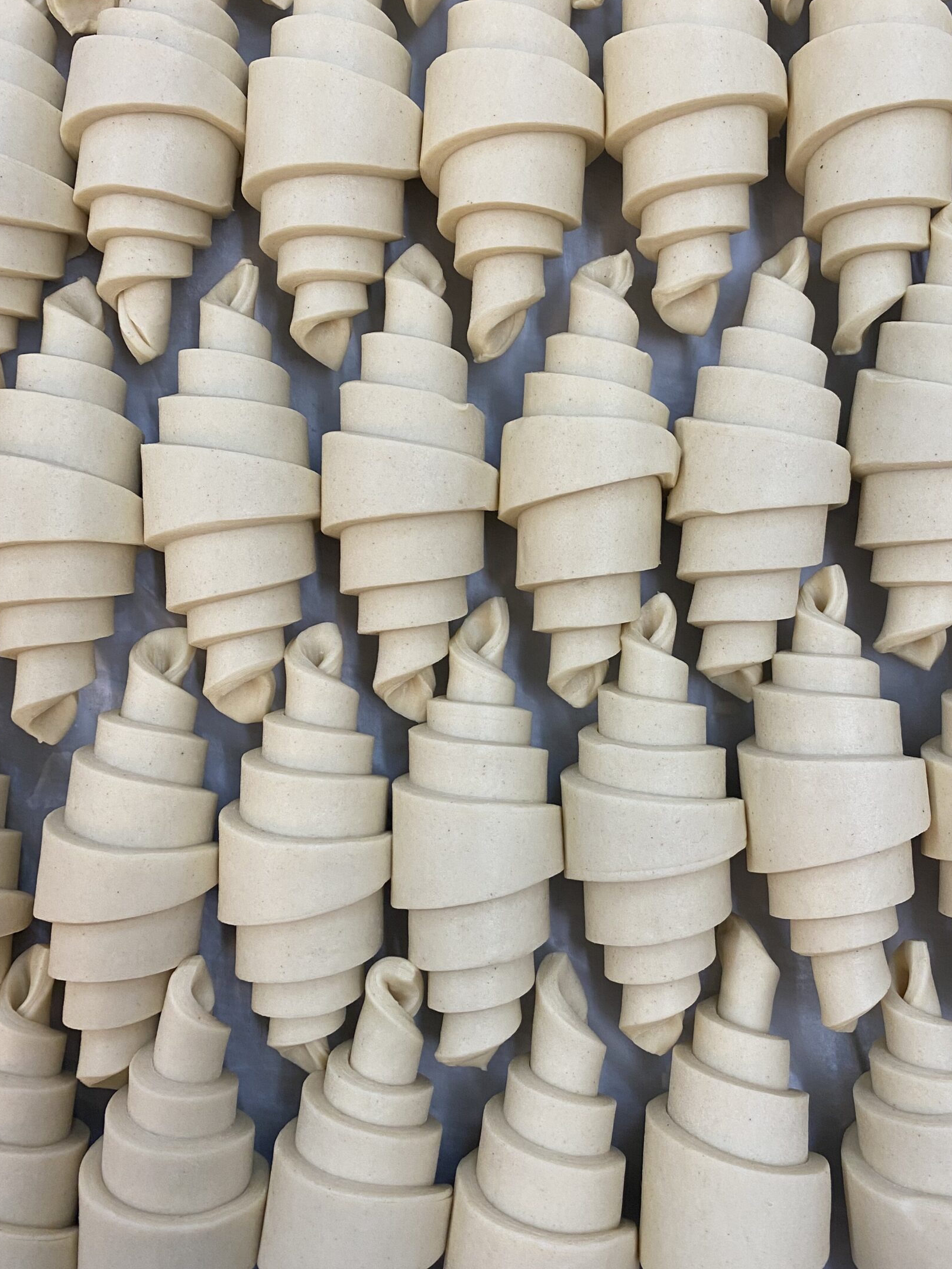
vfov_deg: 58.2
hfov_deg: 45.3
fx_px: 1137
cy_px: 569
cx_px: 543
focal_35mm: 31
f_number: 1.8
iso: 80
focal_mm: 4.25
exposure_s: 1/60
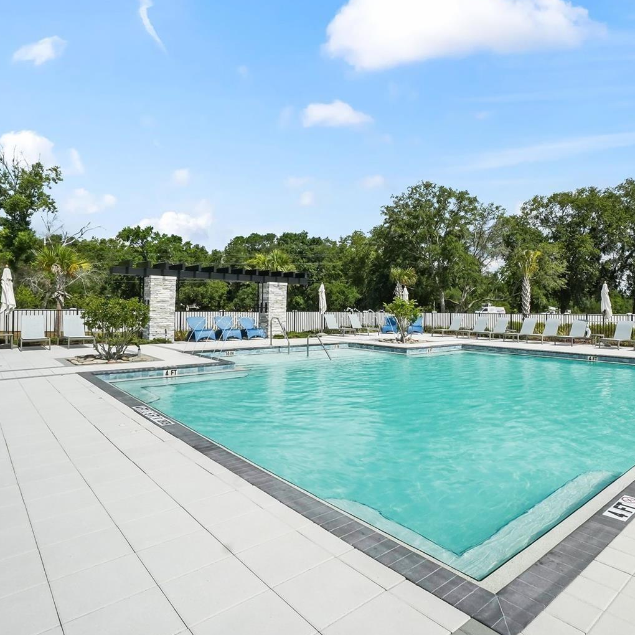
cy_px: 307
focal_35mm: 20
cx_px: 389
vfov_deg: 74.8
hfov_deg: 73.8
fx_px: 415
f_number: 13
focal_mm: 10
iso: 250
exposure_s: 1/640
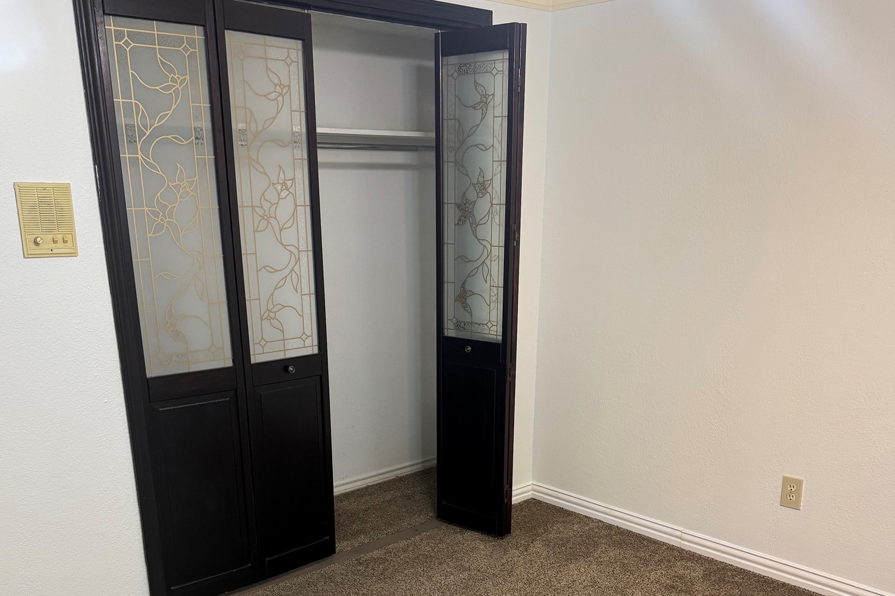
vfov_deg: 37.2
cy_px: 492
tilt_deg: -19.4
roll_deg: +0.4
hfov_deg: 55.8
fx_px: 845
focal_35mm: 34
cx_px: 442
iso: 320
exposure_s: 1/60
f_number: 1.78
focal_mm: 6.76
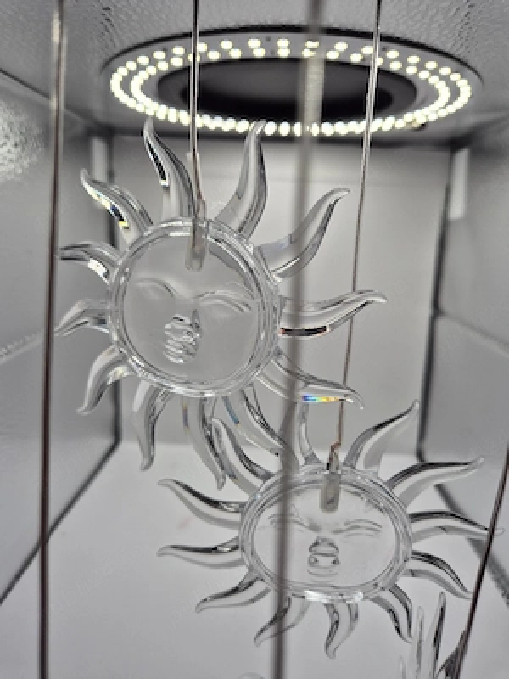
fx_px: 451
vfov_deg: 73.9
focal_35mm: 23
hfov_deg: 58.9
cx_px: 254
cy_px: 340
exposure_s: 1/357
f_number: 1.8
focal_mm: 5.4
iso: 25
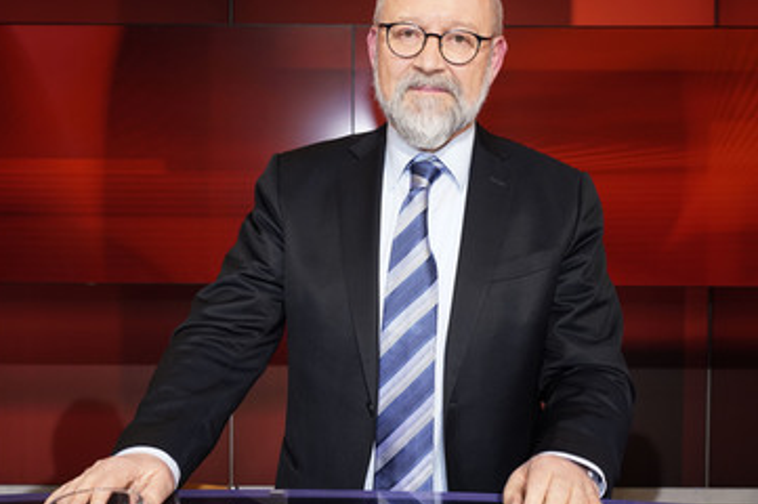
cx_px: 413
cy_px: 231
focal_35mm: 40
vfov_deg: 33.3
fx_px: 841
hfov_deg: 48.4
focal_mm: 32
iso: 1600
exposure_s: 1/125
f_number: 5
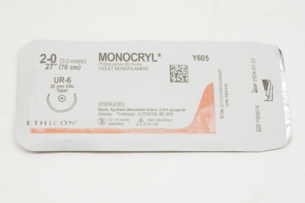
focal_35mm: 76
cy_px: 102
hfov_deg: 26.5
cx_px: 152
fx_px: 647
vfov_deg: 17.8
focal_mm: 51
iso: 400
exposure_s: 1/60
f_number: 6.3
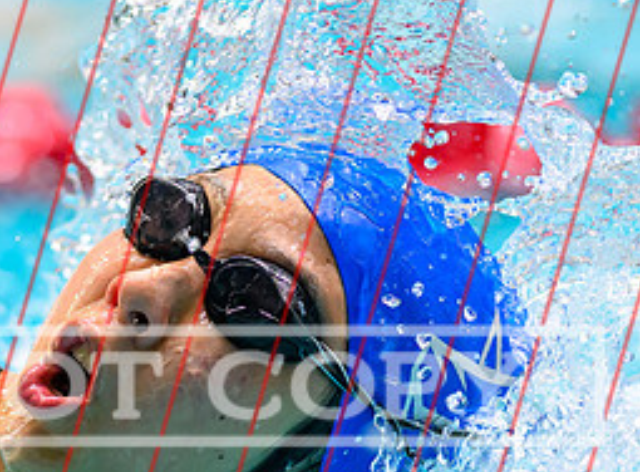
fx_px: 17825
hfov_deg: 2.1
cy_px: 522
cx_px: 194
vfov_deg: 1.5
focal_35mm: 970
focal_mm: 300
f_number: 2.8
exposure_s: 1/800
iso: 2500
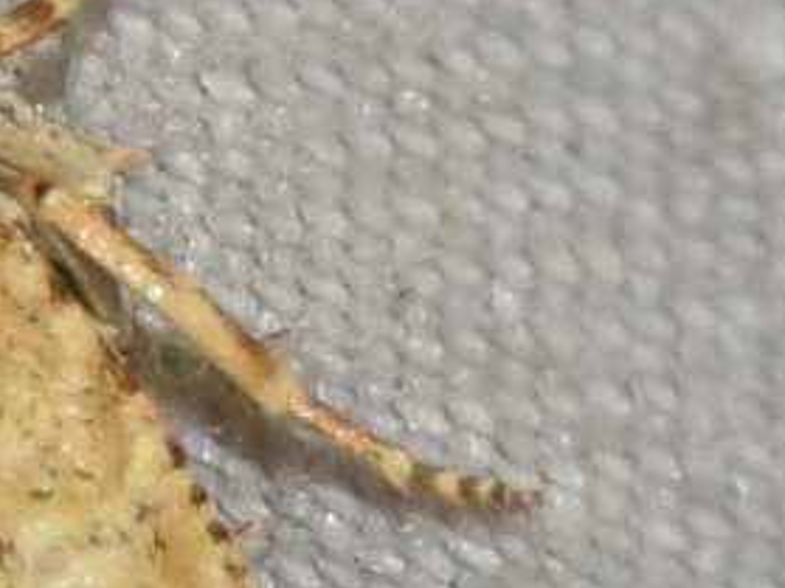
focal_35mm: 695
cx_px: 174
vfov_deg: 2.1
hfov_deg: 2.9
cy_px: 644
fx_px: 15754
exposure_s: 1/160
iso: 100
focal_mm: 140
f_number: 13
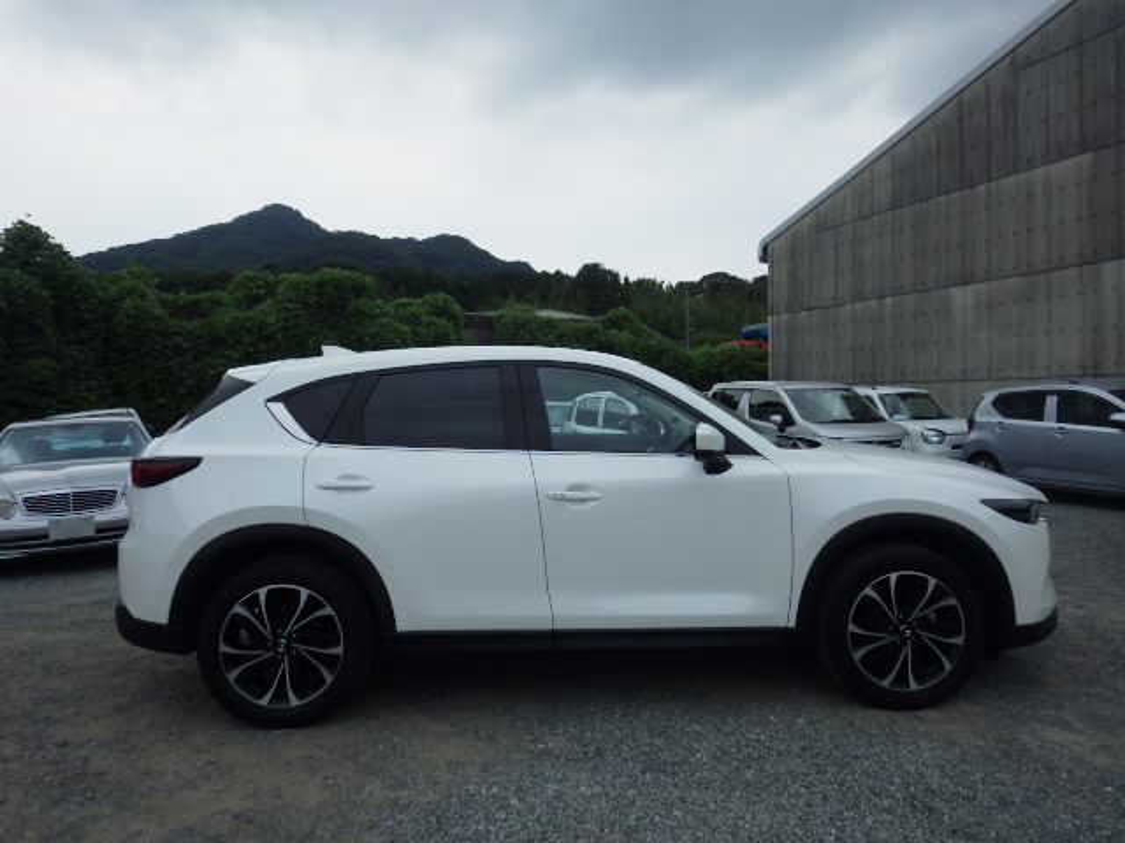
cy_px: 422
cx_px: 562
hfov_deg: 69.4
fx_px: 812
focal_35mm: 25
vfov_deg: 54.9
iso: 250
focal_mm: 4.5
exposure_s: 1/400
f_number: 7.9
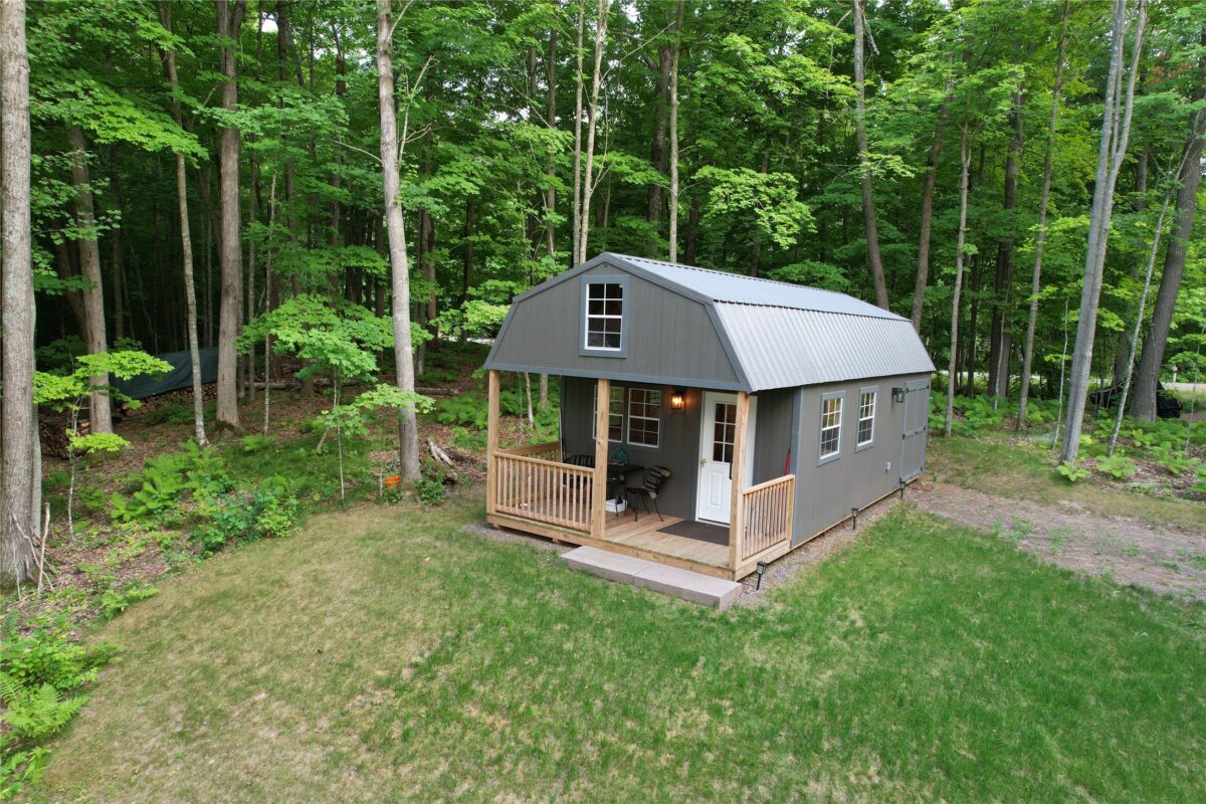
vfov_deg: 57.2
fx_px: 737
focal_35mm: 22
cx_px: 603
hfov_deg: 78.6
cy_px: 402
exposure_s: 1/20
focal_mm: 8.38
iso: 100
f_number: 2.8
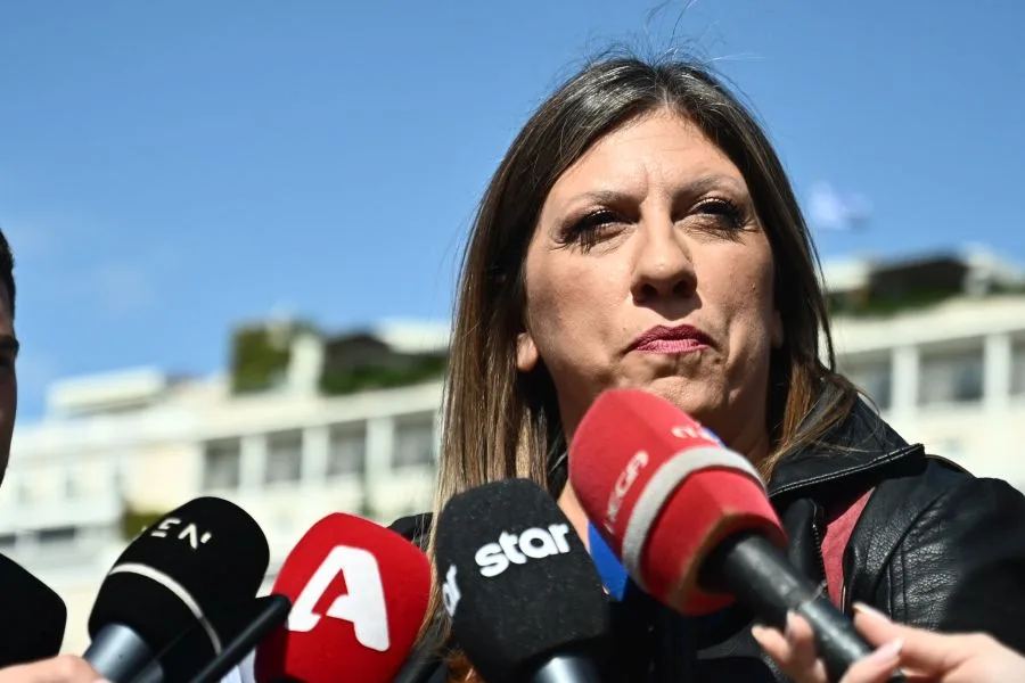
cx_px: 512
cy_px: 342
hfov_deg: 19.5
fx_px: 2989
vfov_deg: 13.0
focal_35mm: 105
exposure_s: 1/5000
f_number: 4
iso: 400
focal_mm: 70
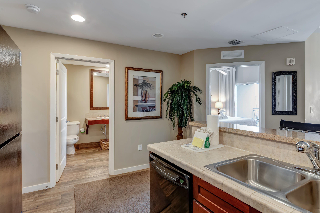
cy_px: 106
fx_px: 169
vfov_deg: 64.5
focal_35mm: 19
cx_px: 160
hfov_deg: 86.9
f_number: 11
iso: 400
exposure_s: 1/2.5
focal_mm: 19
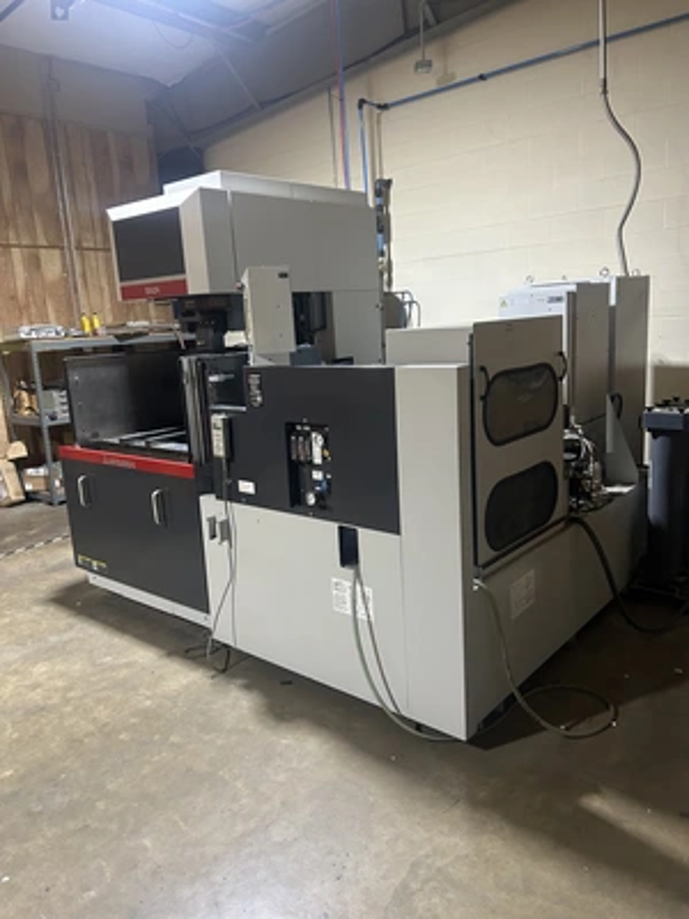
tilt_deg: -10.9
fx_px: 690
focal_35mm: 26
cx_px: 344
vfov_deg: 67.3
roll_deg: +3.7
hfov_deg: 53.1
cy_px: 460
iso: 250
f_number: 1.5
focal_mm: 5.7
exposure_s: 1/60
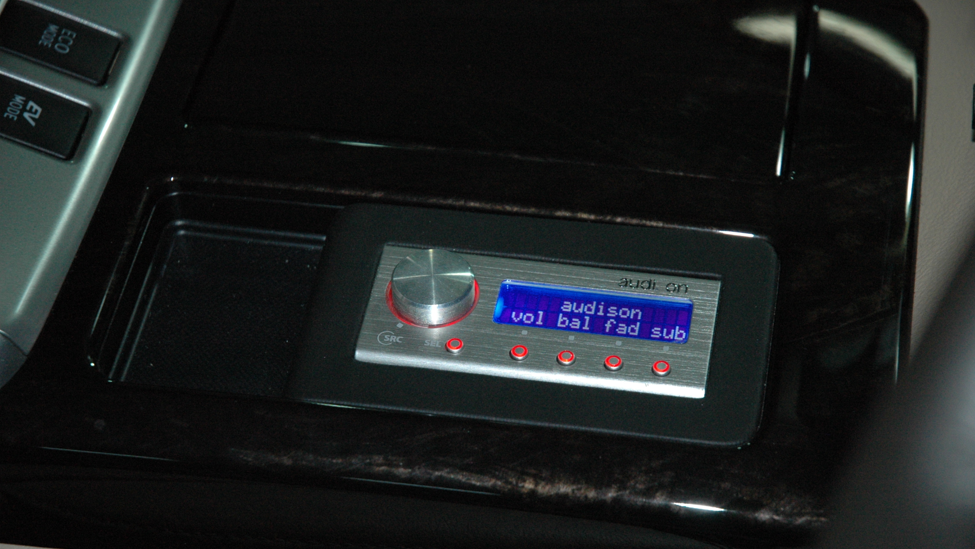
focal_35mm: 110
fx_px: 2844
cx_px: 487
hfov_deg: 19.5
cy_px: 318
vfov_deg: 11.0
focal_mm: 70
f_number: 4.5
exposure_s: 1/60
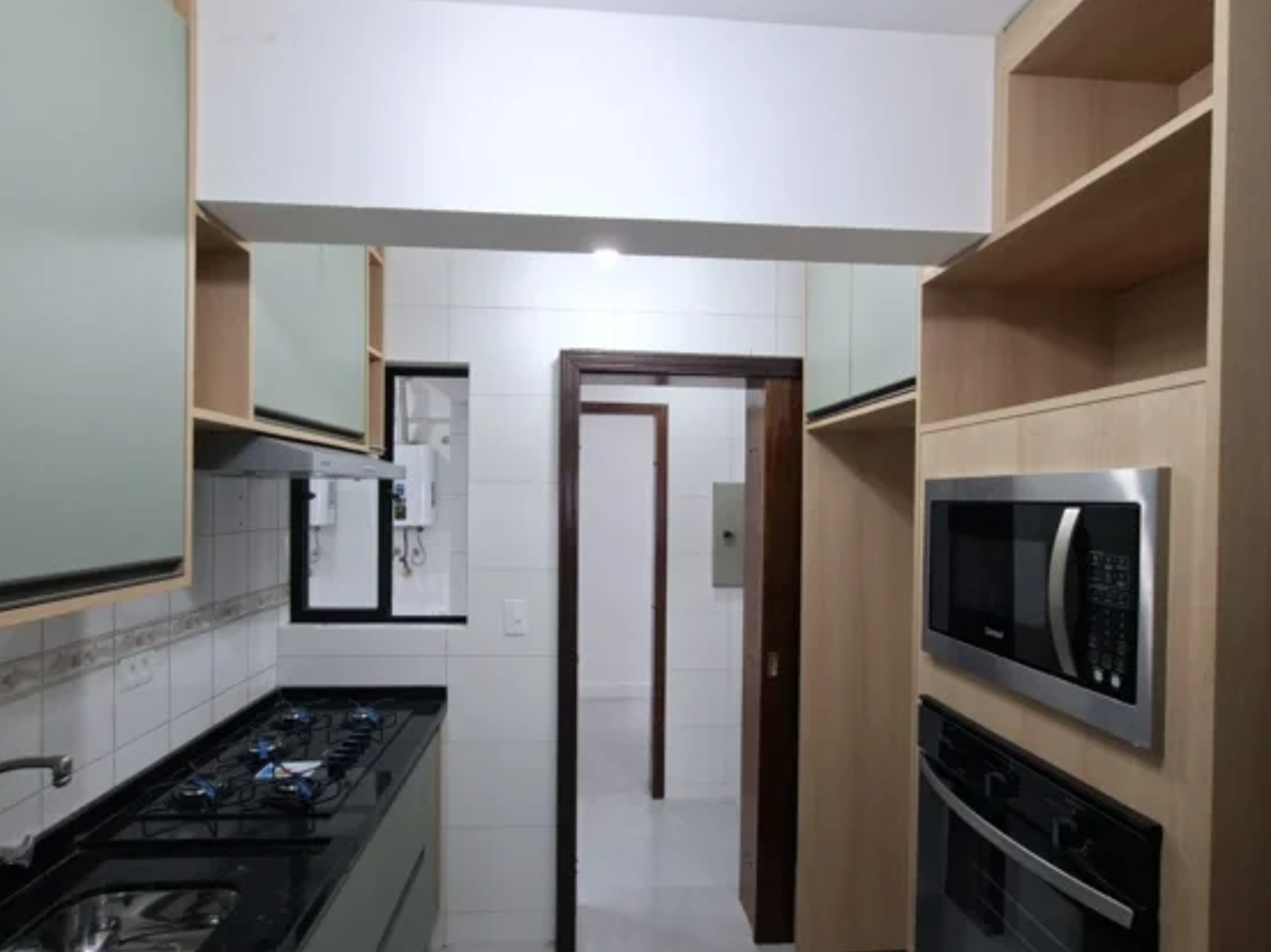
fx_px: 624
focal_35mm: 17
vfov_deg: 74.5
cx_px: 625
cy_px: 523
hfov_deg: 91.0
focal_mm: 1.74
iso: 80
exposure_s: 1/40
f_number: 2.2
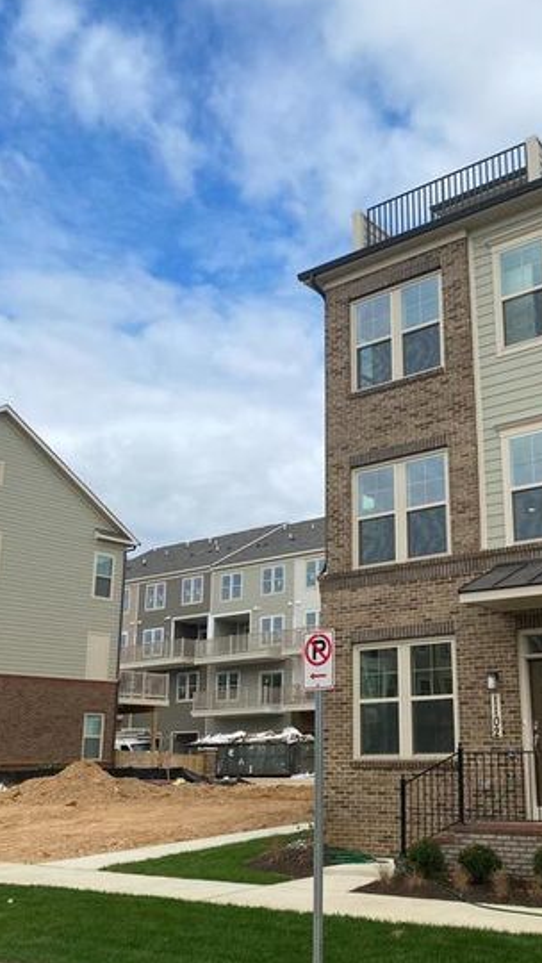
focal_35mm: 35
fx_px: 894
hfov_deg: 33.3
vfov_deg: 56.6
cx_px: 382
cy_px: 518
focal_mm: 4.25
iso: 32
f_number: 1.8
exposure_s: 1/2755
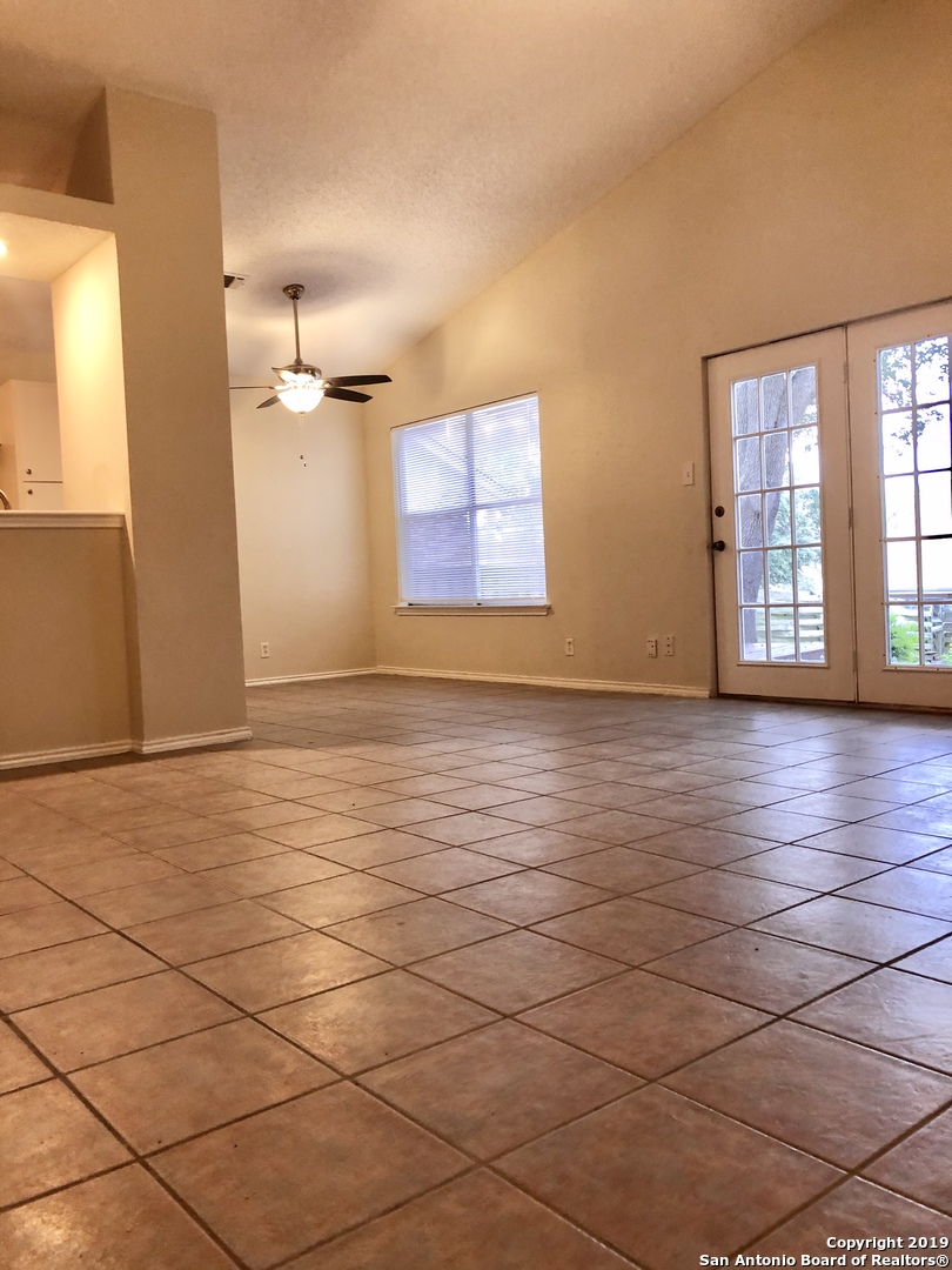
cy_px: 635
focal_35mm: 28
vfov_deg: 63.4
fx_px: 1027
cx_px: 476
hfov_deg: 49.7
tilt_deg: -3.5
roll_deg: +1.2
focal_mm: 3.99
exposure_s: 1/15
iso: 50
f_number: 1.8
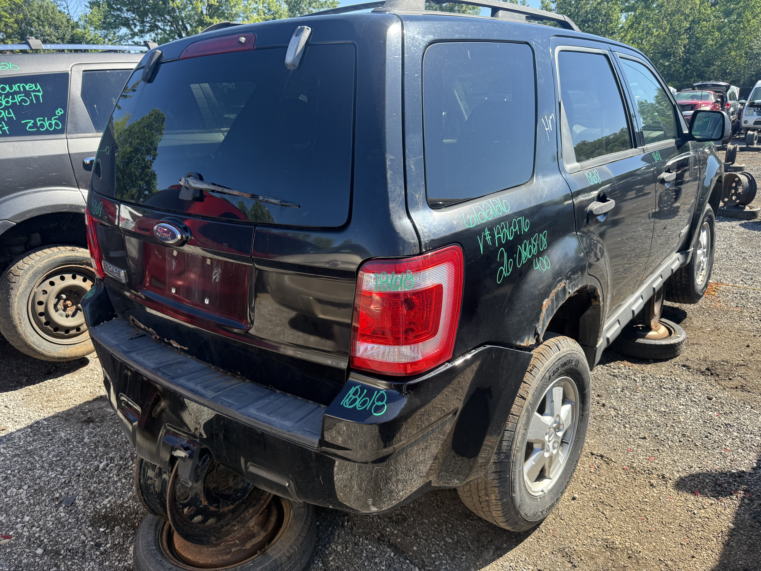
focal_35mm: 24
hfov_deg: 71.6
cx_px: 380
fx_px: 528
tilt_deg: -18.6
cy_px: 286
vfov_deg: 56.8
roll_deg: +1.2
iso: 100
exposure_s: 1/1192
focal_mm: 6.76
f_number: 1.78
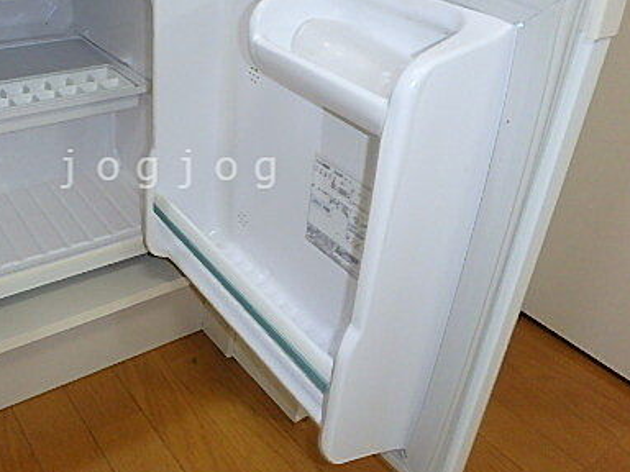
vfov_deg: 40.3
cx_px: 172
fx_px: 637
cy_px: 169
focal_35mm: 35
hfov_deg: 50.8
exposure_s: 1/30
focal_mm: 3.7
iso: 400
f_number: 3.5
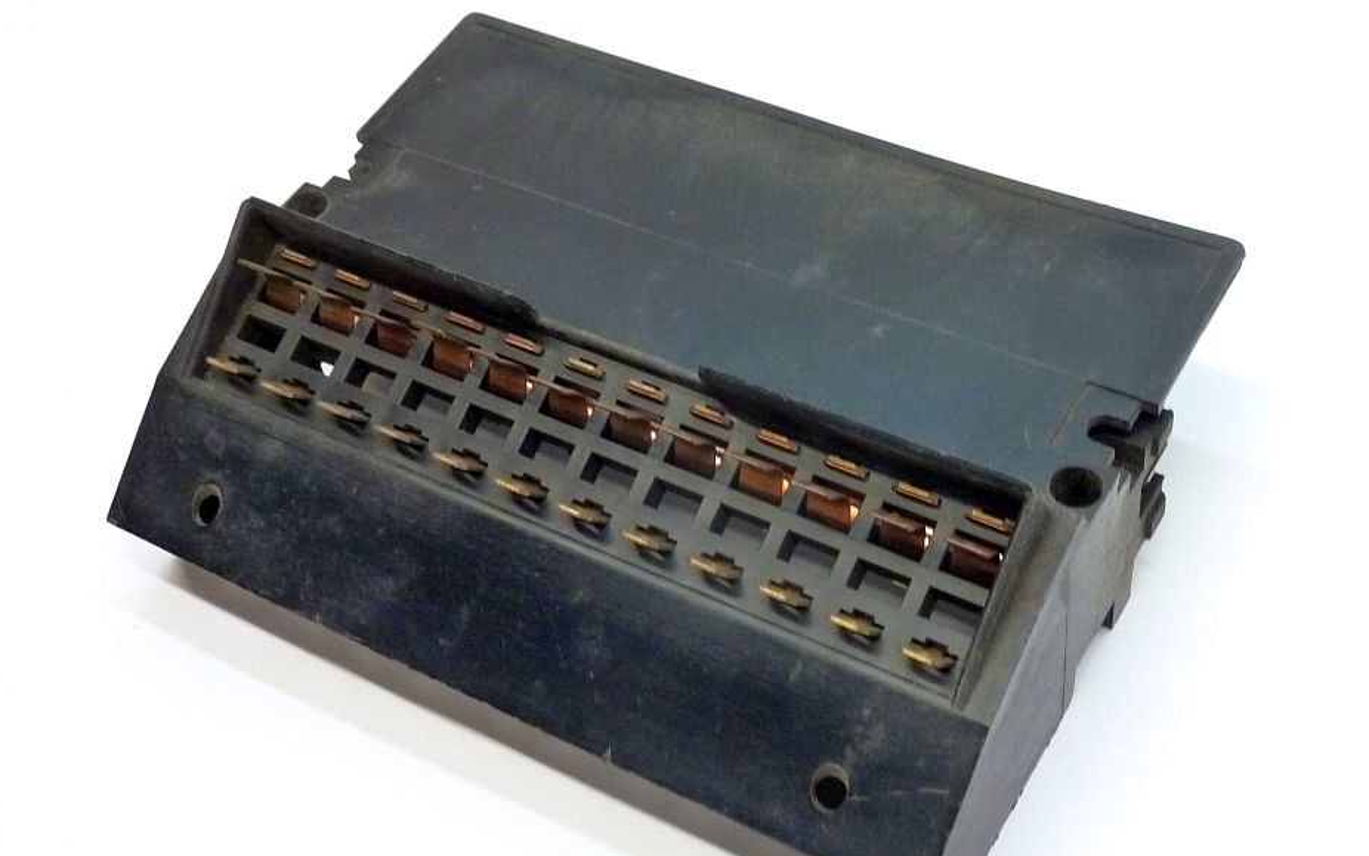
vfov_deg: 27.4
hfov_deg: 42.6
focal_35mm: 47
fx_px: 1754
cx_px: 681
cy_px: 467
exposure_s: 1/13
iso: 400
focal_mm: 7.3
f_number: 3.7
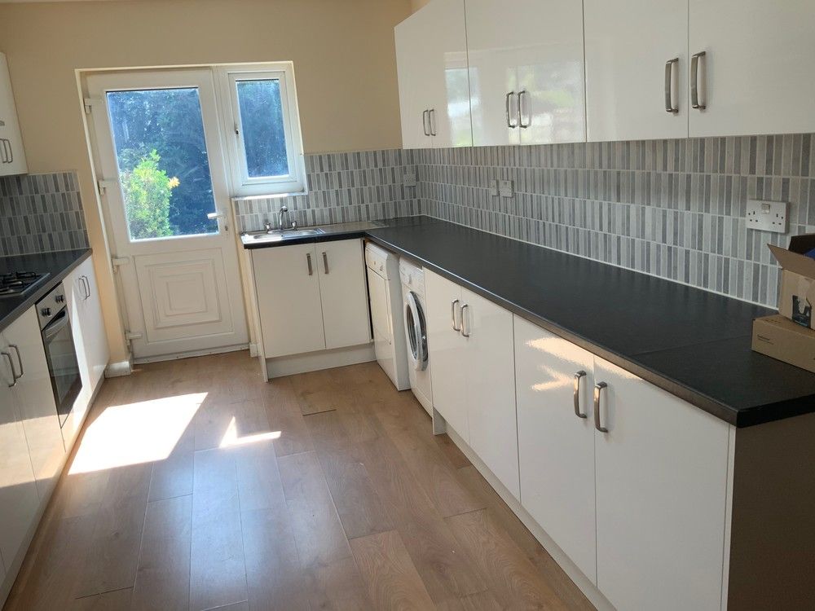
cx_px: 408
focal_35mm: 29
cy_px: 306
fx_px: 683
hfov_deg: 61.7
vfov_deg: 48.2
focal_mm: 3
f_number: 1.8
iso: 40
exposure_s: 1/122
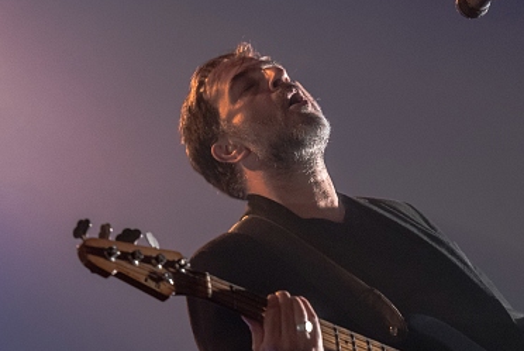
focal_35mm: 290
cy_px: 197
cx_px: 273
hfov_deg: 7.1
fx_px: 4226
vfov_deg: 4.8
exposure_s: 1/80
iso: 2500
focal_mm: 150
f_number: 4.5
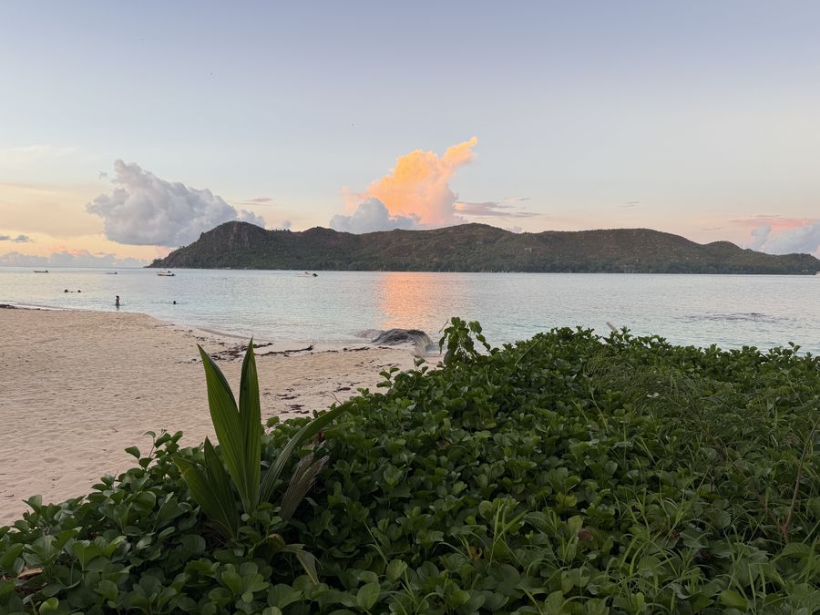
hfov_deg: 71.6
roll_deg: -0.8
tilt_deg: -2.9
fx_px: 569
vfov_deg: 56.8
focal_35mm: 24
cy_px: 308
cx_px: 410
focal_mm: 6.76
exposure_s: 1/125
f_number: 1.78
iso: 50
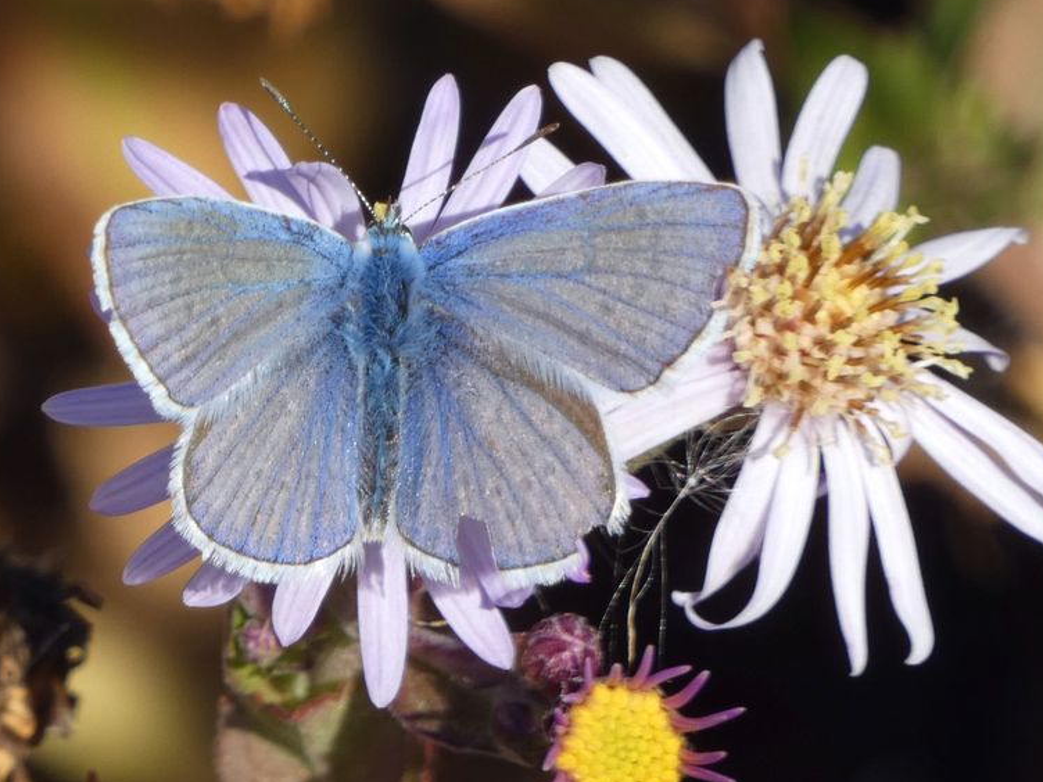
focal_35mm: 728
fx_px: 21935
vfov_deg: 2.0
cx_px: 560
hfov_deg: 2.7
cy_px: 412
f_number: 5.6
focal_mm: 115
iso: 80
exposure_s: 1/125
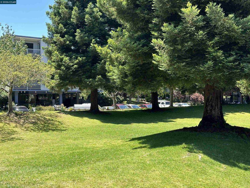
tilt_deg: +0.6
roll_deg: -0.6
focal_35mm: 48
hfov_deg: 39.7
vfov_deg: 30.3
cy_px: 94
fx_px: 347
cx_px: 125
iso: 64
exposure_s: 1/1120
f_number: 1.78
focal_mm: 6.86
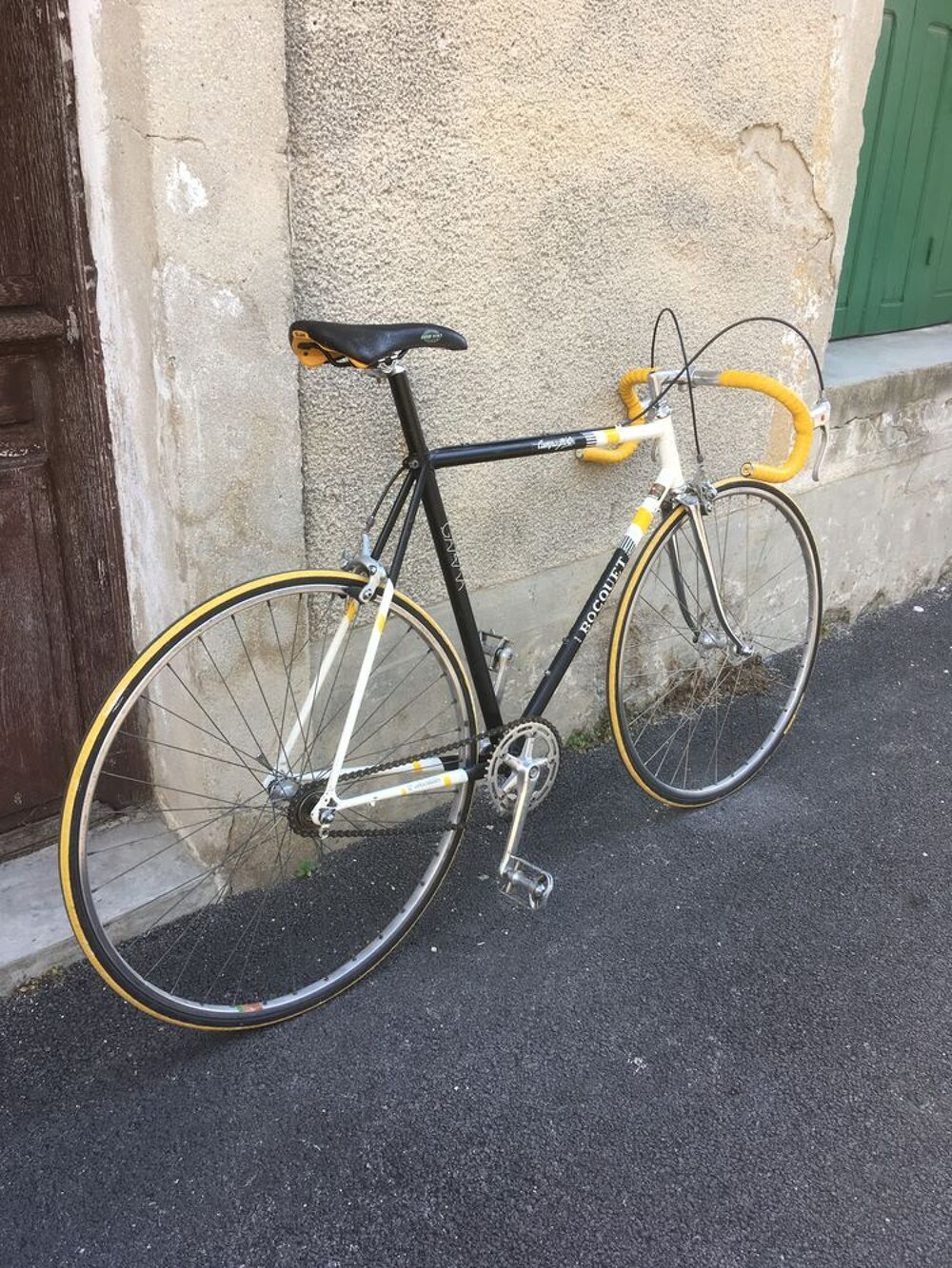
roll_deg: -1.4
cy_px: 634
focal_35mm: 29
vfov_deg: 61.7
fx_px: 1063
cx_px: 476
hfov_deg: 48.2
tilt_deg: -24.9
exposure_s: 1/225
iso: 25
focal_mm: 4.15
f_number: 2.2
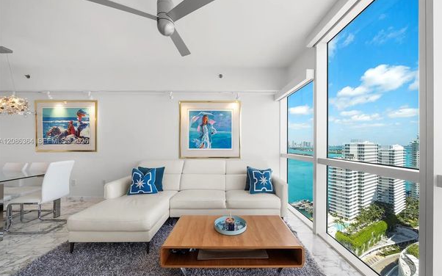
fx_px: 157
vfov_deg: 82.8
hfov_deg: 109.3
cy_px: 142
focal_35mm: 13
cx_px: 232
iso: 200
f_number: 11
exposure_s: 1/50
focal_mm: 12
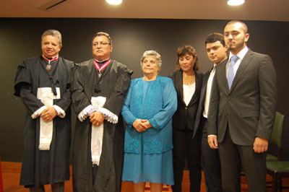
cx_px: 144
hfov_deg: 55.1
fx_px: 277
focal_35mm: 34
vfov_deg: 38.3
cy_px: 96
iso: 800
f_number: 3.8
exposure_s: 1/25
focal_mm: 23
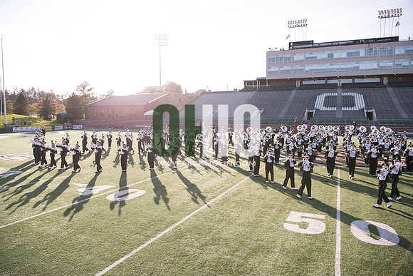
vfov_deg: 53.2
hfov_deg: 73.7
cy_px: 138
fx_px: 275
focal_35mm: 24
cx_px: 206
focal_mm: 24
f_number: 5
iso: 320
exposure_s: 1/640
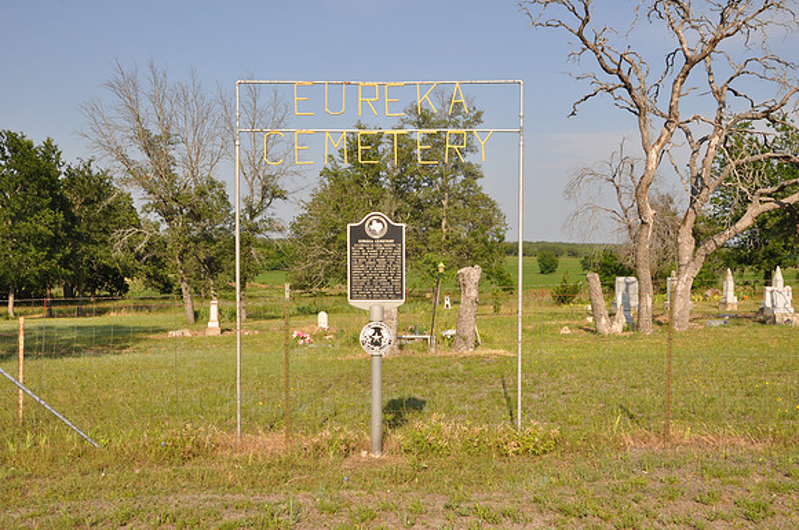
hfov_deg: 51.3
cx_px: 400
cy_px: 265
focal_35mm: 38
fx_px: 831
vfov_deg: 35.4
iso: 200
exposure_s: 1/160
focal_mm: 25
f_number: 13
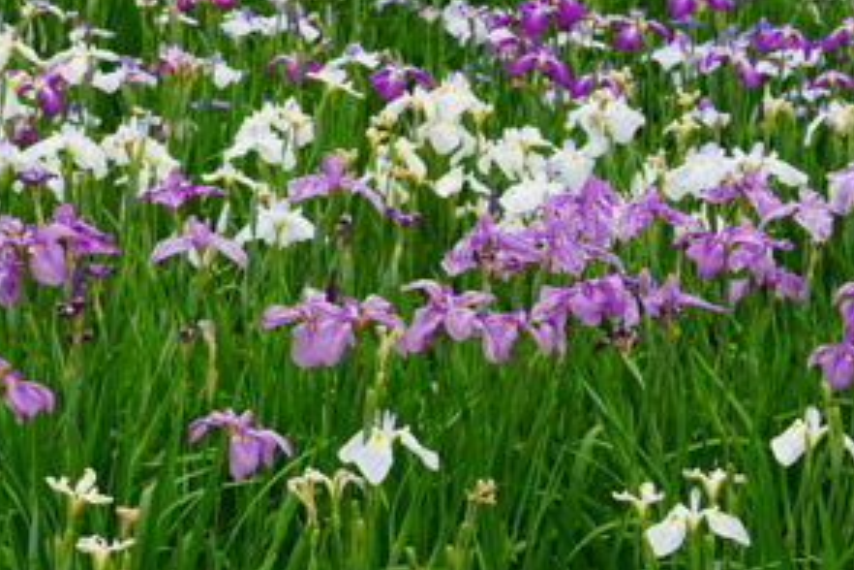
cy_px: 281
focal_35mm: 163
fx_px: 3866
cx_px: 363
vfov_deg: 8.4
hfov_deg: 12.6
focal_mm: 40
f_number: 6.7
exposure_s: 1/90
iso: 100
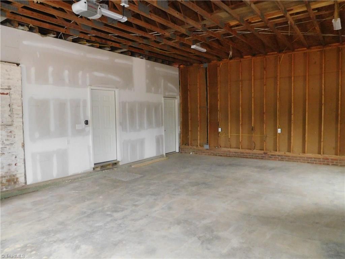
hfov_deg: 69.4
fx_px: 249
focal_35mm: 25
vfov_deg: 54.9
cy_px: 130
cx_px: 172
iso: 800
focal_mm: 4.5
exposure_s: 1/30
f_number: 3.4
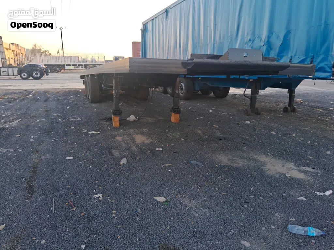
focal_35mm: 26
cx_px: 167
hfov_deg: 67.3
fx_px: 251
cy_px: 125
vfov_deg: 53.1
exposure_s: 1/100
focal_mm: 3.98
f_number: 1.8
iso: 25
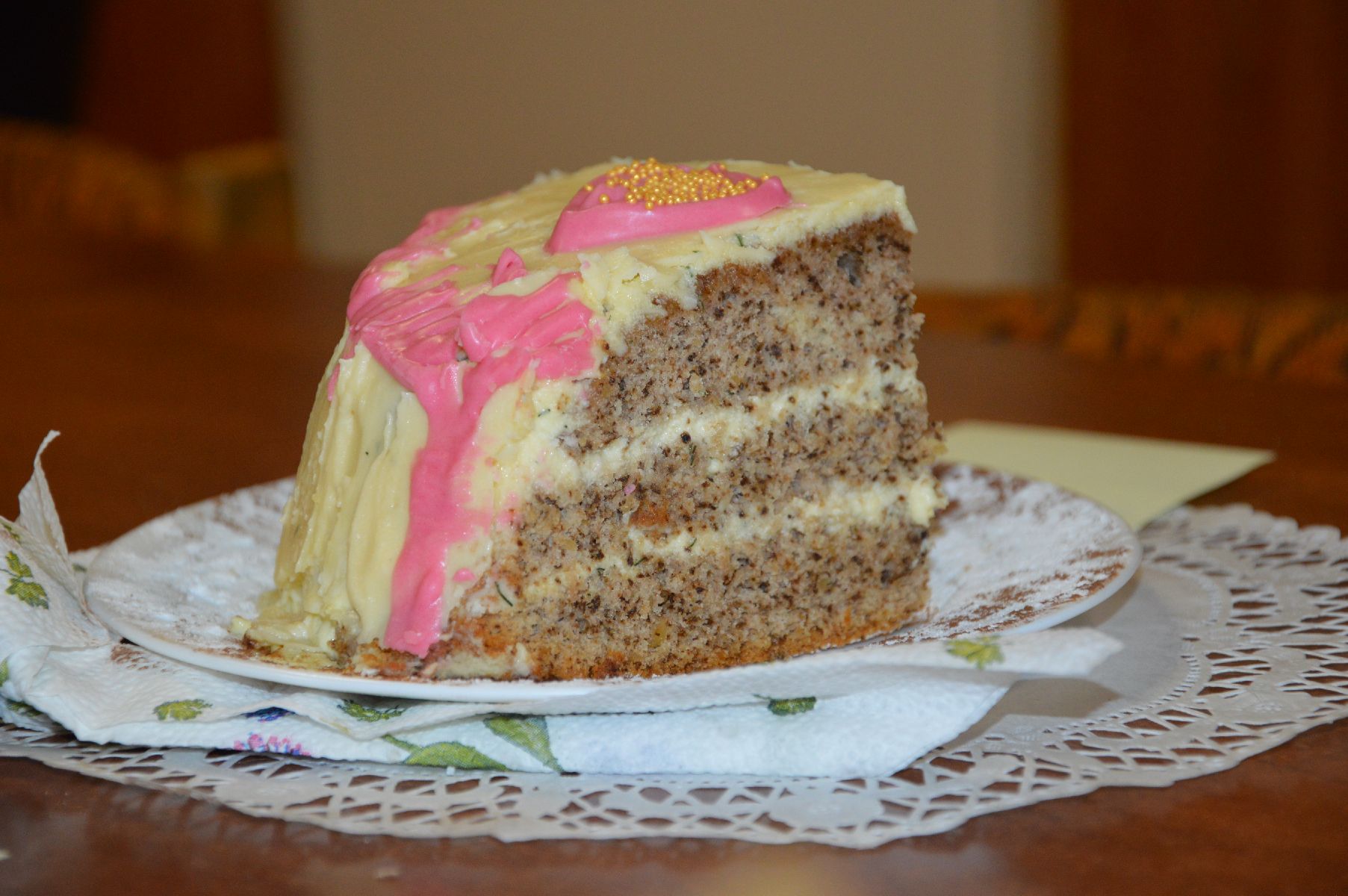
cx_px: 674
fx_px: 4489
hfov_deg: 17.1
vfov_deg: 11.4
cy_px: 448
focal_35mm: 120
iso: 1000
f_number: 5.3
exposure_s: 1/60
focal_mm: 80
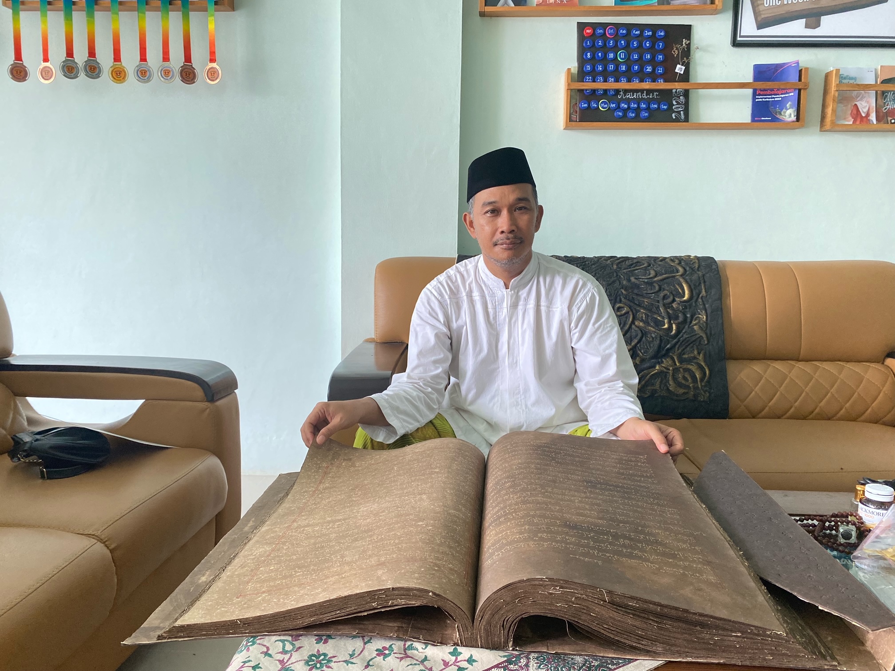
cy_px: 336
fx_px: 672
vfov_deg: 53.1
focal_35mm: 26
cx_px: 448
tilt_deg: -8.2
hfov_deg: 67.3
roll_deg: -1.0
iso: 200
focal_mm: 4.25
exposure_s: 1/60
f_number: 1.8
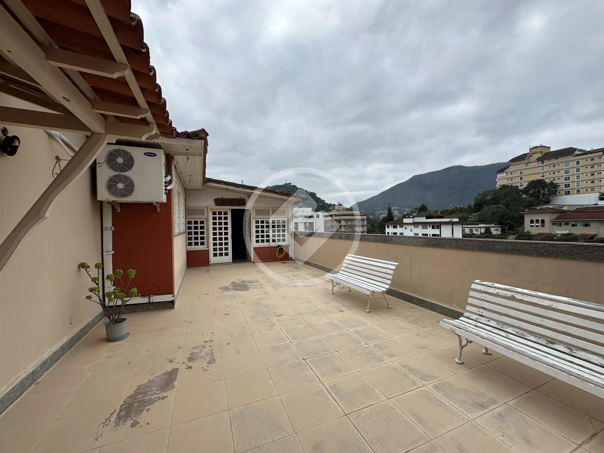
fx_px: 244
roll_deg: +1.2
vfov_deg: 85.7
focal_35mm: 14
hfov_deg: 102.1
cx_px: 302
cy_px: 226
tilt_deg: +0.1
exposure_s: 1/1114
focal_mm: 2.22
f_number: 2.2
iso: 40
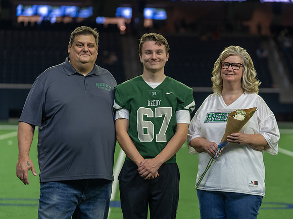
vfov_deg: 12.5
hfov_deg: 16.7
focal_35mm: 118
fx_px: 995
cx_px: 156
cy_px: 109
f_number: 2.8
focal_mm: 107
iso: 1250
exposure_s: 1/320
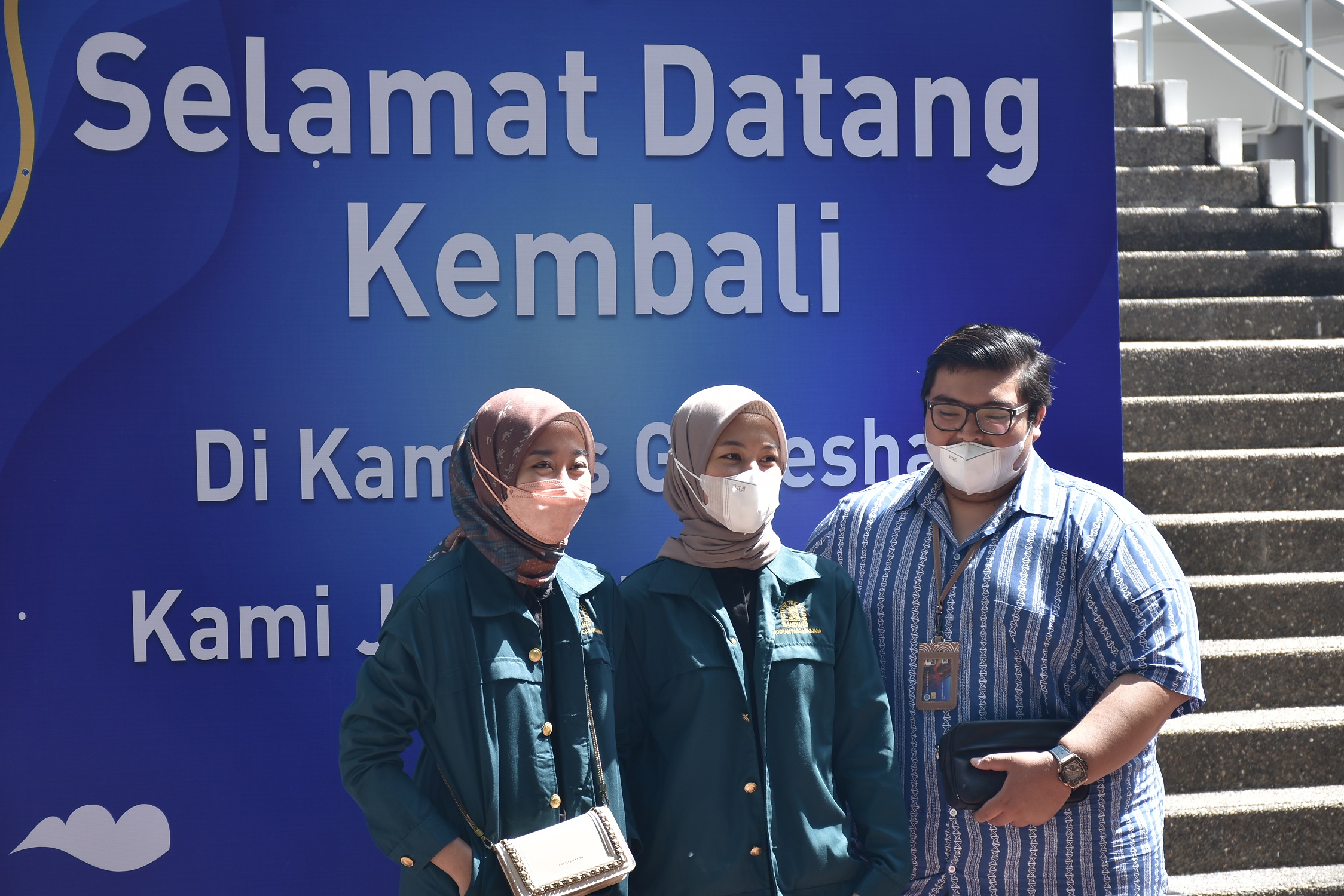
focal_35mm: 99
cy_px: 448
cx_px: 672
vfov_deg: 13.8
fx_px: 3697
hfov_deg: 20.6
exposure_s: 1/160
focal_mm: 66
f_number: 5.6
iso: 125
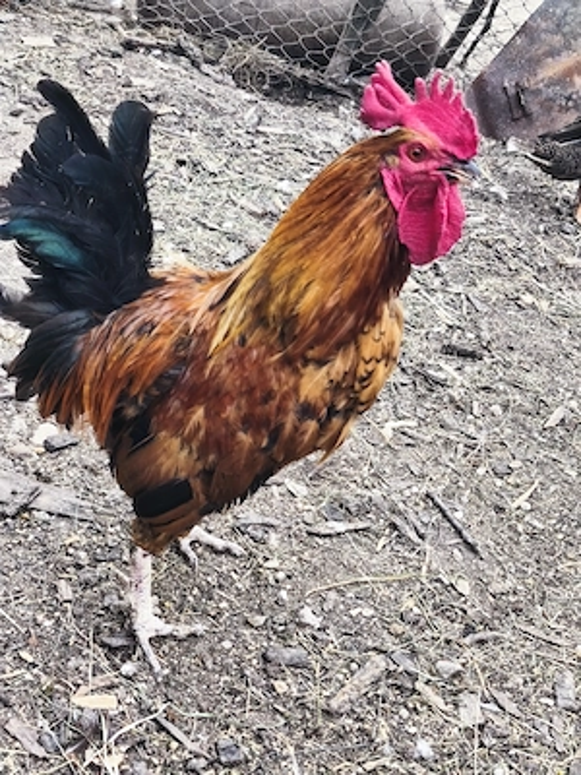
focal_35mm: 46
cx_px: 290
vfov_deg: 41.2
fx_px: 1029
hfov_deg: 31.5
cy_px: 388
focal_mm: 6.18
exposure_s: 1/132
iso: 50
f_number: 1.65
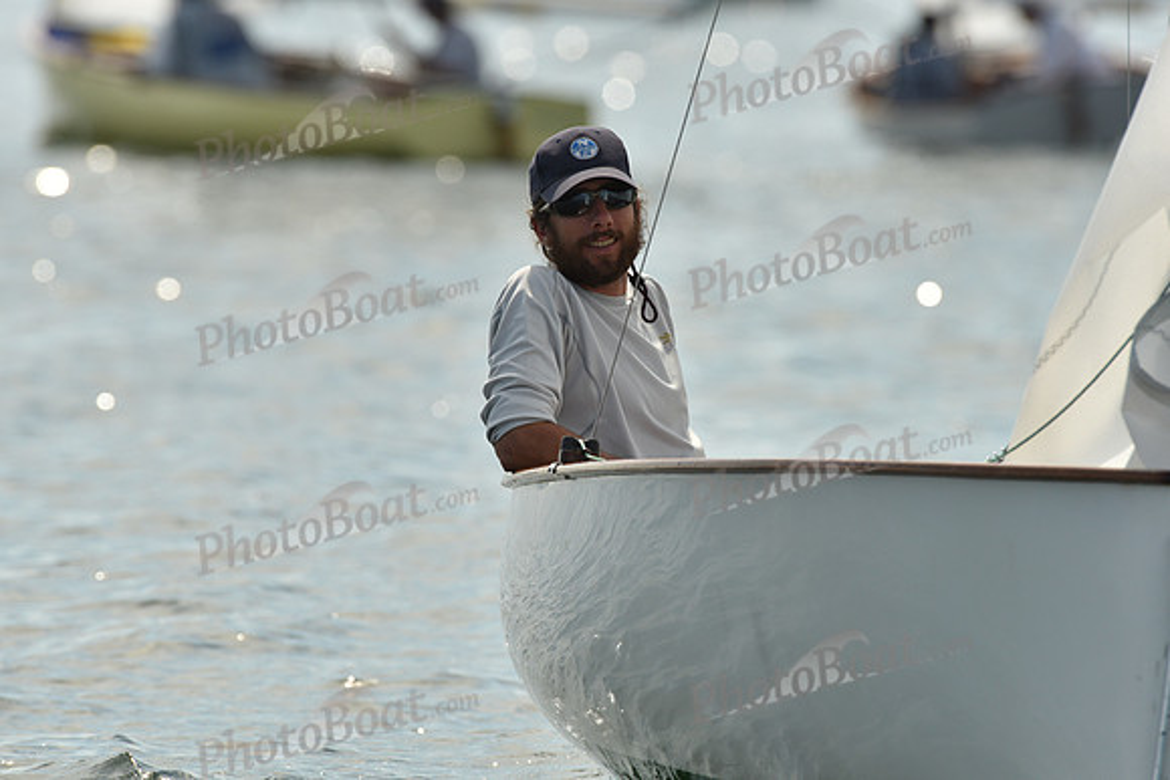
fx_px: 19504
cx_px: 585
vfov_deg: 2.3
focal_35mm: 600
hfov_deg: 3.4
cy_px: 390
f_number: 9
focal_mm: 600
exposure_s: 1/1000
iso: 250
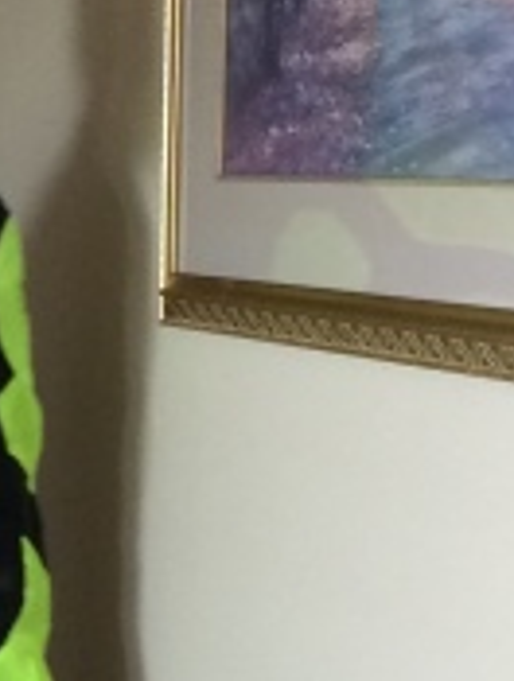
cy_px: 632
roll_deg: +1.5
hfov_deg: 10.4
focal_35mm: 141
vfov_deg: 13.8
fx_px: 2781
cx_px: -136
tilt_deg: -11.1
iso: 100
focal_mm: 4.15
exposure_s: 1/30
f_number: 2.2
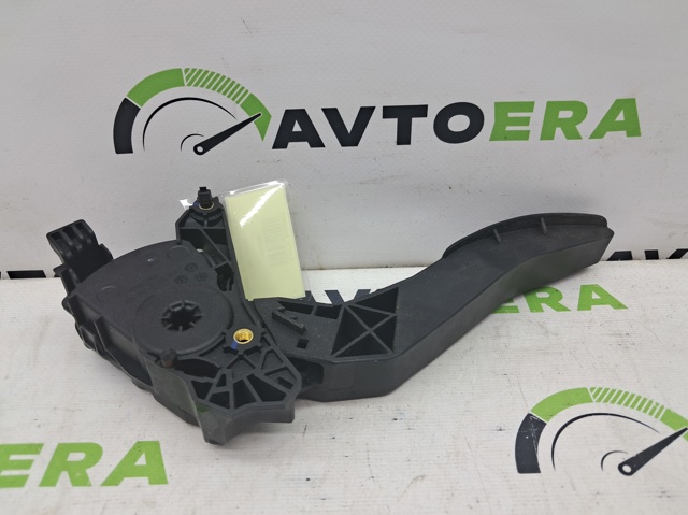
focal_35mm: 27
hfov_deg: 65.4
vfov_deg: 51.3
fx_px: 536
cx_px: 344
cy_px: 258
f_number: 1.8
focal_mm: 4
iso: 50
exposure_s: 1/50
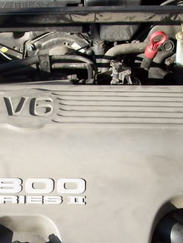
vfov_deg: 20.4
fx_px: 670
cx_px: 36
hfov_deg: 15.5
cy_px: 190
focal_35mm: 95
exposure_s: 1/250
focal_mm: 8
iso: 100
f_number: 3.4
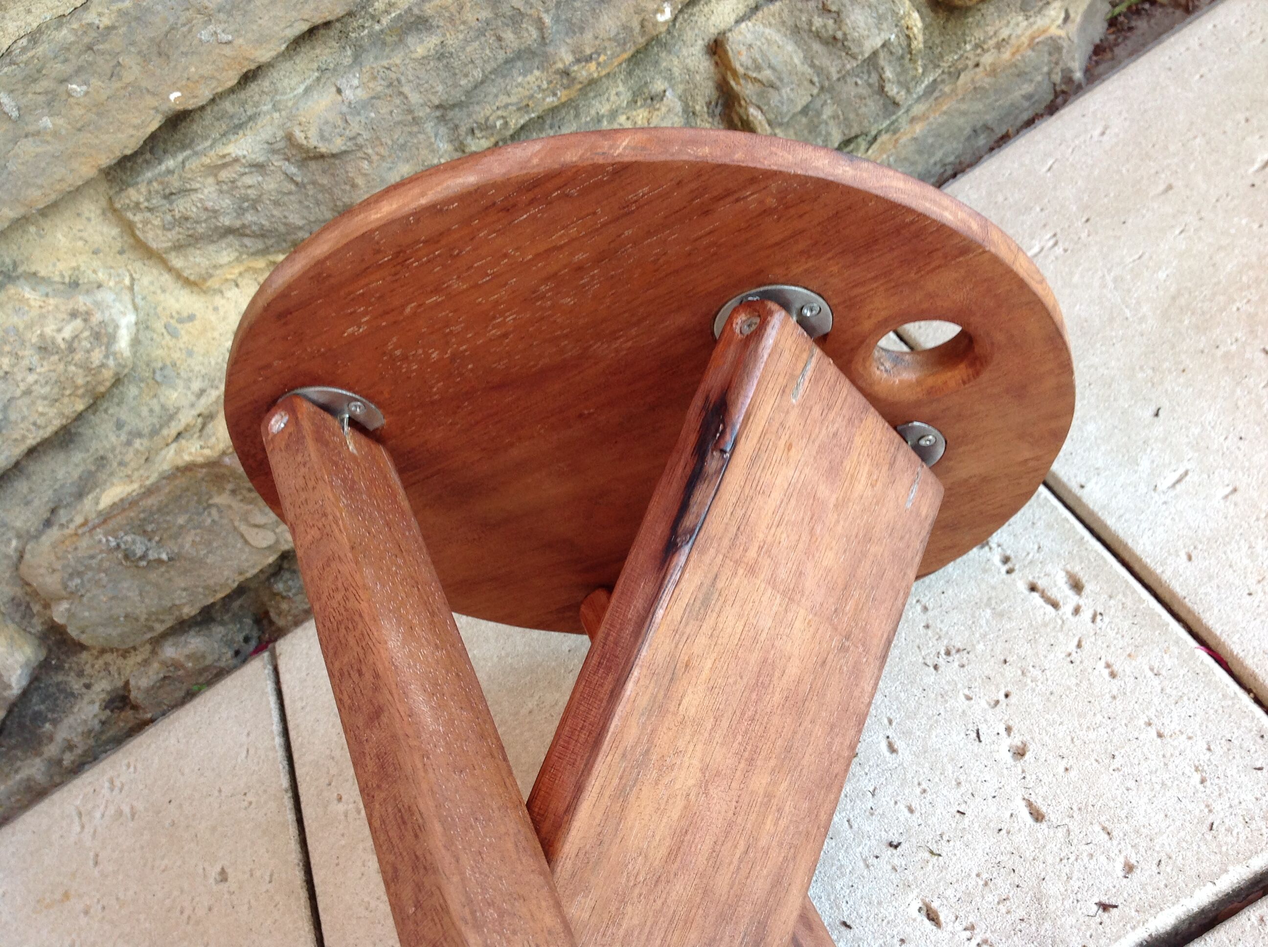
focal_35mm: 35
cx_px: 634
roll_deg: +39.1
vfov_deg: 40.6
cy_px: 474
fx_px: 1280
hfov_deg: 52.7
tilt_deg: -44.0
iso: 64
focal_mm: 4.28
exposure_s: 1/60
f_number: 2.4
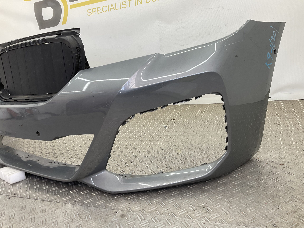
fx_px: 255
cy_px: 114
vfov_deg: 48.2
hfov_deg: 61.7
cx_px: 152
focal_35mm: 29
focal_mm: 3
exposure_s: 1/100
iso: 20
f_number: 1.8
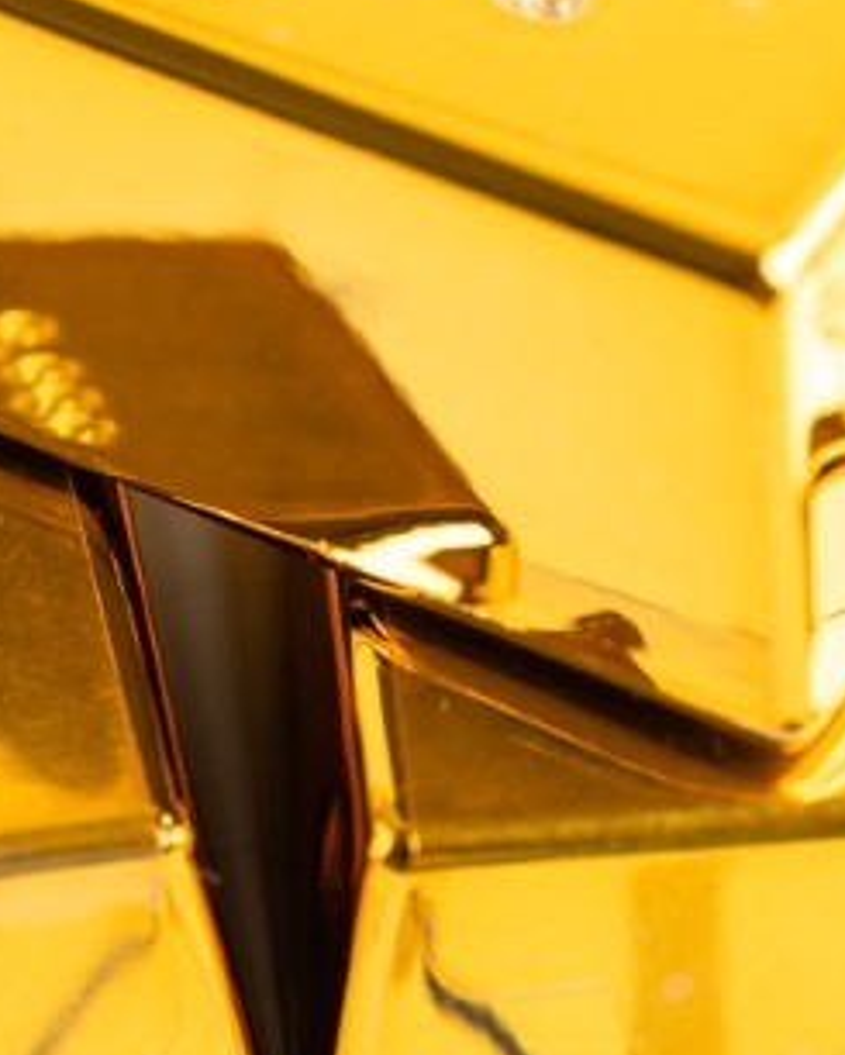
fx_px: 5749
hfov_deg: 8.4
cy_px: 172
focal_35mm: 184
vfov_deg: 10.4
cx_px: 279
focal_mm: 50
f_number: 5
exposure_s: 1/80
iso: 100
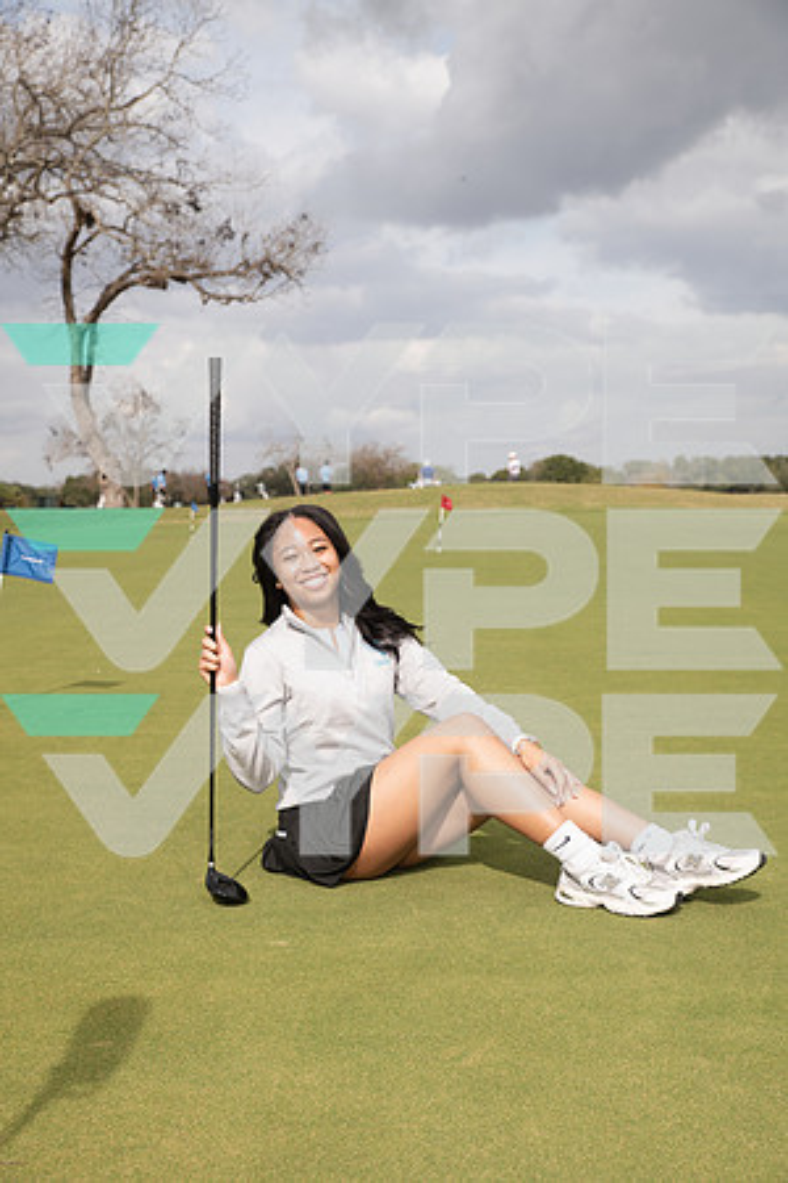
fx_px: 1576
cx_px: 394
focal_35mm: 48
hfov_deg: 28.1
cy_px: 592
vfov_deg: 41.1
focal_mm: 48
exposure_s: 1/400
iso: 100
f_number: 6.3
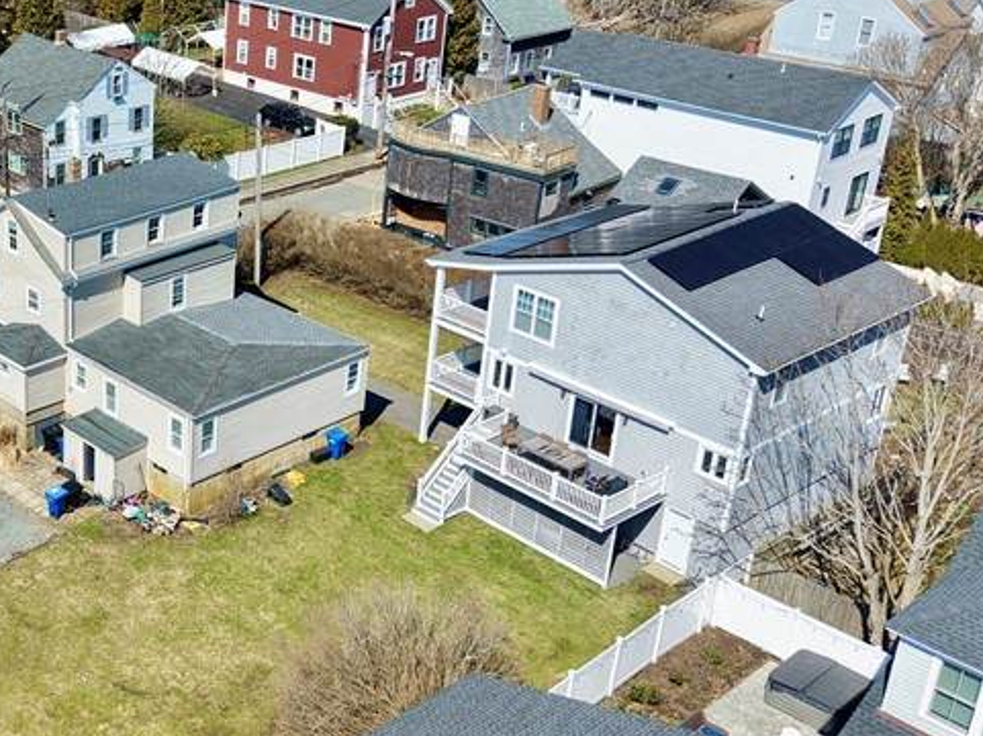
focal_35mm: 49
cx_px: 78
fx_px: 1390
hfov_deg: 36.3
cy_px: 294
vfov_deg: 29.6
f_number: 1.8
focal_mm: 8.67
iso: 250
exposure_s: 1/6000
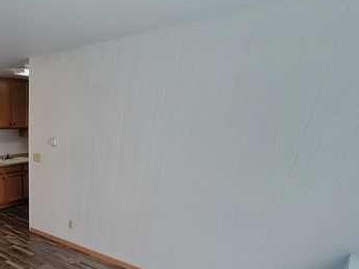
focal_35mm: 25
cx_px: 32
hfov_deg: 58.6
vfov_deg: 48.6
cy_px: 246
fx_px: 259
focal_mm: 2.2
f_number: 2.2
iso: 64
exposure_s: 1/60
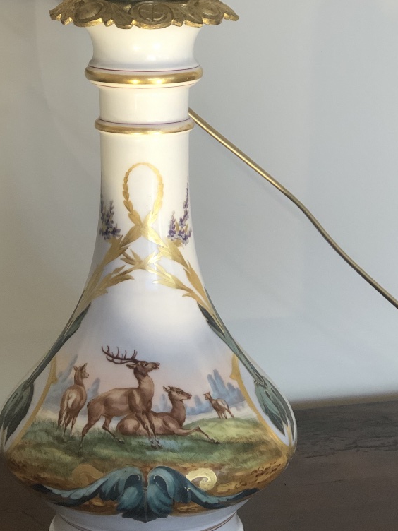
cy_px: 277
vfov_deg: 21.5
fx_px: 1395
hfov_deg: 16.2
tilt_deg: -17.4
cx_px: 147
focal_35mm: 91
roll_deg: +1.0
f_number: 2.8
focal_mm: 6.6
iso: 250
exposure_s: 1/100
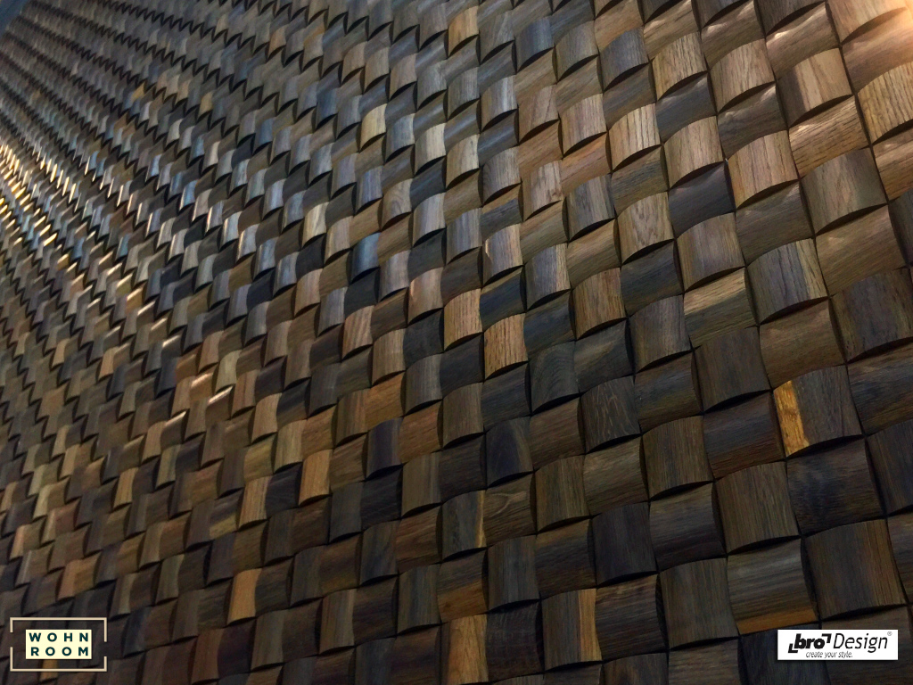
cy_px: 342
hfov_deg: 61.7
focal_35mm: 29
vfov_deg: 48.2
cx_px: 456
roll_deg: -6.1
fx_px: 765
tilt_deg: +33.0
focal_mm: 4.15
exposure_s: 1/33
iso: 50
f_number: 2.2
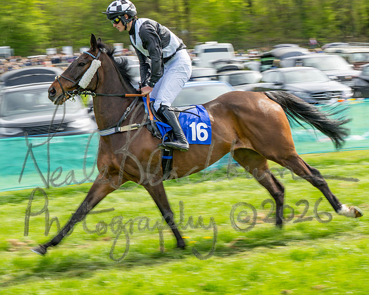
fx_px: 1293
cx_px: 159
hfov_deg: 16.2
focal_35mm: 118
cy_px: 147
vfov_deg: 13.0
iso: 100
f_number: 9
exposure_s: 1/160
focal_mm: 70
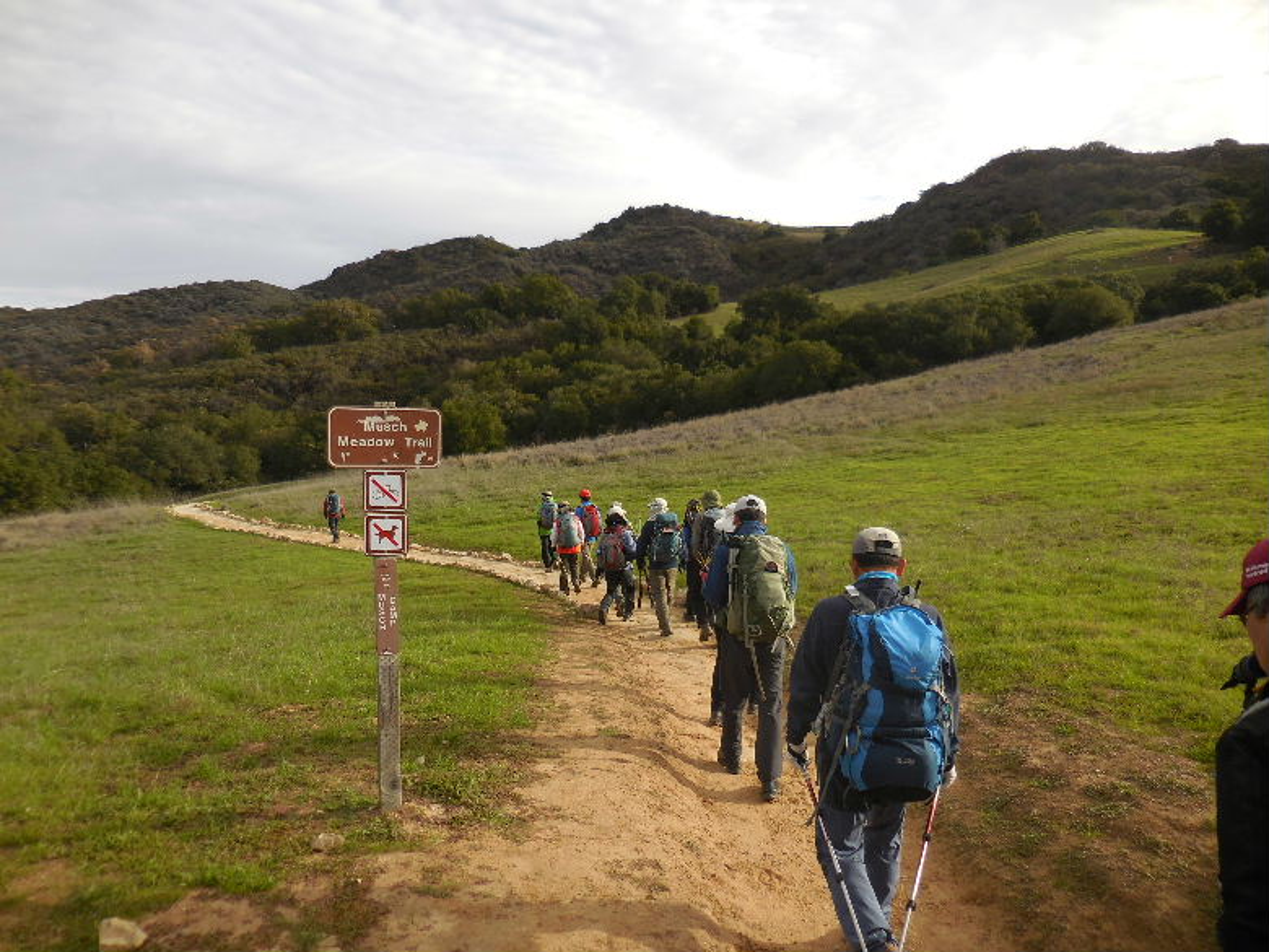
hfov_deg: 69.4
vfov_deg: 54.9
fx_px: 916
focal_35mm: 25
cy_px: 476
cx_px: 634
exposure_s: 1/640
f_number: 3.3
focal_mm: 4.5
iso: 125
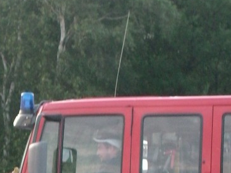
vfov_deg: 6.0
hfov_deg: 7.9
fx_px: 1663
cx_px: 62
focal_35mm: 249
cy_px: 180
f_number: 5.2
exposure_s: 1/125
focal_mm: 18.6
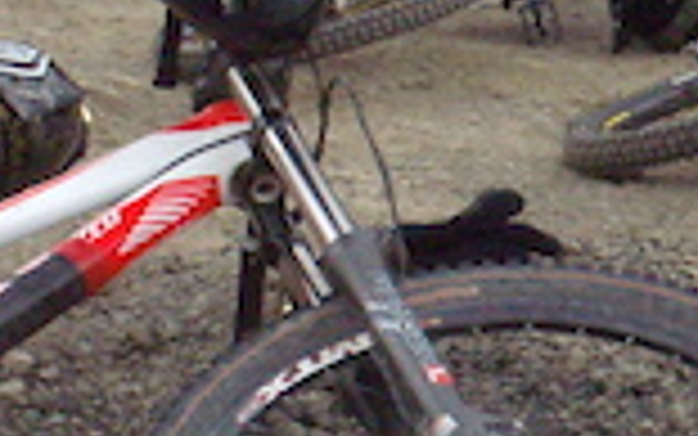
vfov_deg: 7.3
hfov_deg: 11.3
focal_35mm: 181
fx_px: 3444
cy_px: 240
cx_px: 923
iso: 400
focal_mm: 8.9
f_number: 6
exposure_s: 1/185
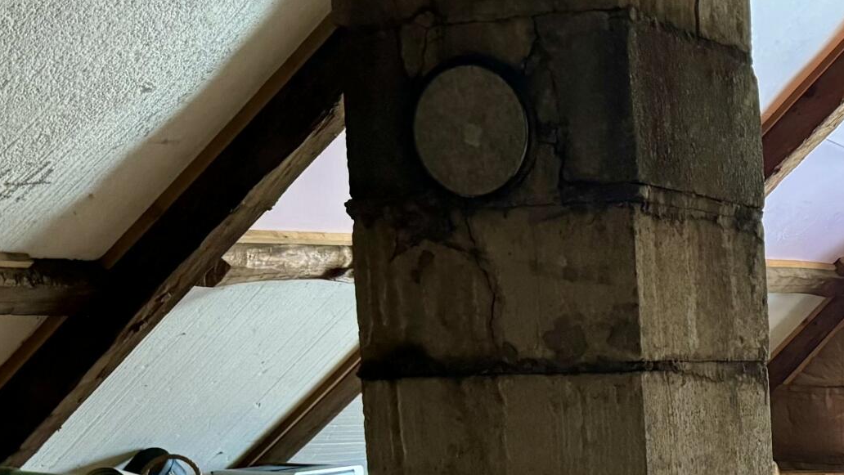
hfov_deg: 25.5
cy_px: 577
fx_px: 1701
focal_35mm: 76
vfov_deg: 15.3
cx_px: 963
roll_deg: +1.7
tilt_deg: -7.4
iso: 800
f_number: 1.78
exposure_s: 1/60
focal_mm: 6.76
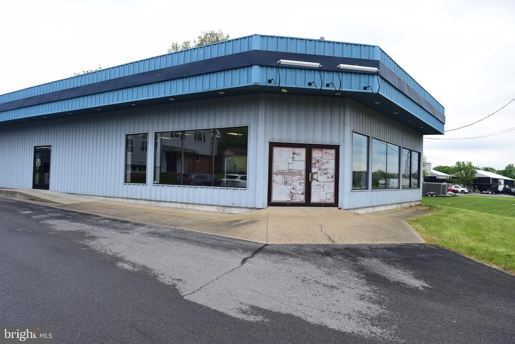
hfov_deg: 67.4
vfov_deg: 48.0
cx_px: 258
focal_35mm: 27
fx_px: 386
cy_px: 172
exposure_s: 1/320
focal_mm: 18
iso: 250
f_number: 9
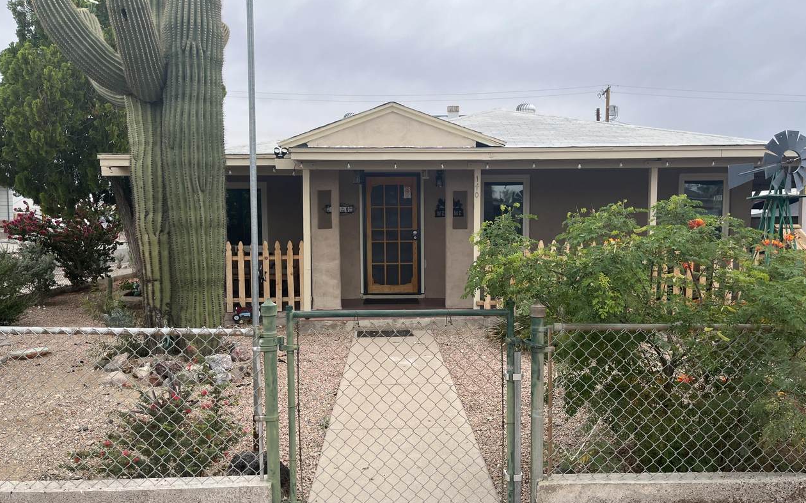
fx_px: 615
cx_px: 406
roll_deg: +0.3
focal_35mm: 28
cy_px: 274
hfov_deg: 66.5
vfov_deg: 44.5
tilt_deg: -5.7
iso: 50
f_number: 1.6
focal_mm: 5.1
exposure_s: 1/1890
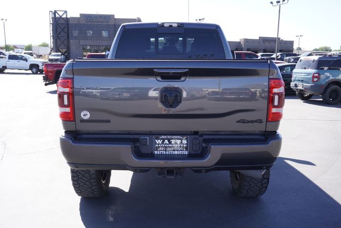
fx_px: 327
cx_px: 170
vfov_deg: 38.4
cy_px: 114
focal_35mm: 34
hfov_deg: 55.1
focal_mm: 23
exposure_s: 1/125
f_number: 5.6
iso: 100
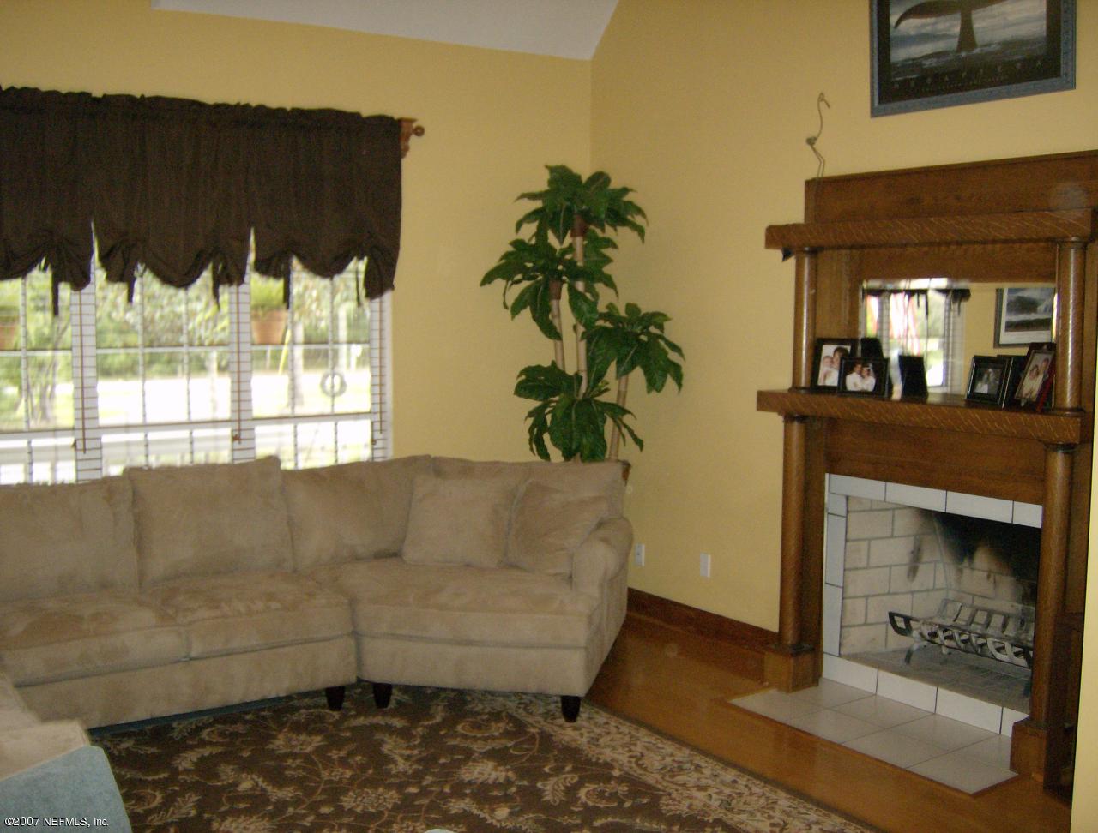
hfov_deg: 51.2
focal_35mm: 36
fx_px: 1147
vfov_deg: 39.9
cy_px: 416
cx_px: 549
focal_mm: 6
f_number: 2.8
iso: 200
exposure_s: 1/60
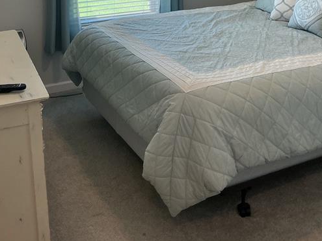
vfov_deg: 30.3
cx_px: 150
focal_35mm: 45
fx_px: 418
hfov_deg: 42.1
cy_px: 10
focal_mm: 3
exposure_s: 1/100
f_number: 1.8
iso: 64
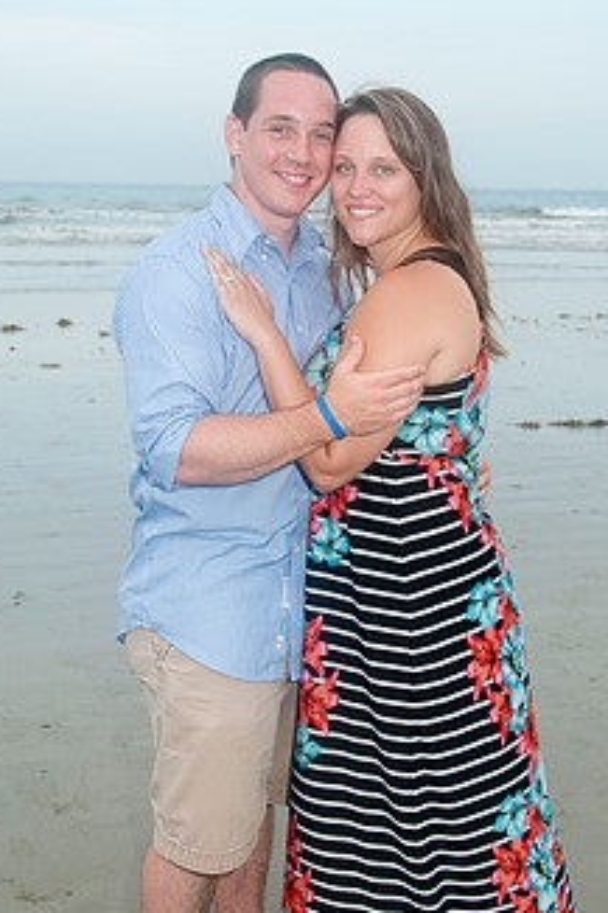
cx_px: 332
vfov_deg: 34.5
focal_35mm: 58
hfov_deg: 23.3
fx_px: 1471
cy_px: 499
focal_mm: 28
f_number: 6.3
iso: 200
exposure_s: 1/250
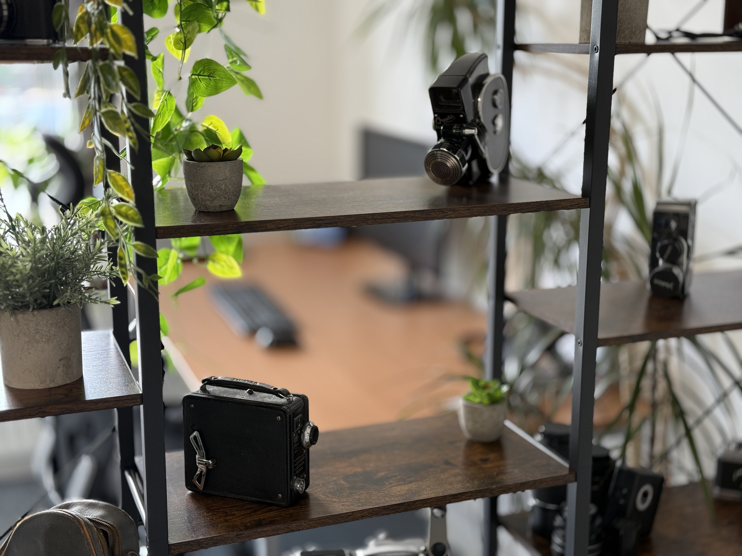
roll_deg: +0.2
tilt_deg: -13.8
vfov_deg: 30.3
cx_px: 371
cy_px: 278
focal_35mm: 48
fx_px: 1029
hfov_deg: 39.7
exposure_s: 1/60
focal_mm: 6.76
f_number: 1.78
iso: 125
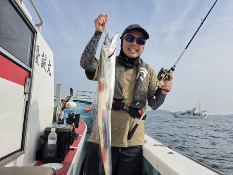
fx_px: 155
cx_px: 116
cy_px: 88
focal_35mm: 23
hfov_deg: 73.9
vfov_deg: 58.9
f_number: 1.8
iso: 80
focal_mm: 5.4
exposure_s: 1/5127
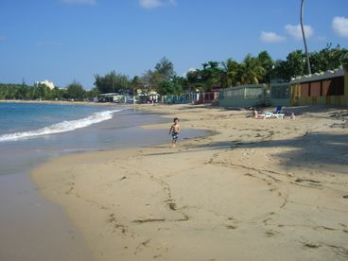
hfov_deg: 49.0
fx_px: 382
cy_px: 130
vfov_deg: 37.7
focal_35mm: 38
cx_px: 174
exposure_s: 1/320
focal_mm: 7.9
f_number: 5.6
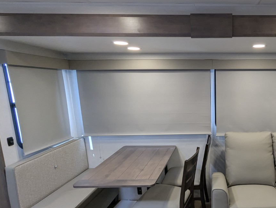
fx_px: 208
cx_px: 223
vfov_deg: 52.9
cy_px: 122
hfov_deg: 61.3
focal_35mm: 26
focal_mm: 2.35
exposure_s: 1/123
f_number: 2.2
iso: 145
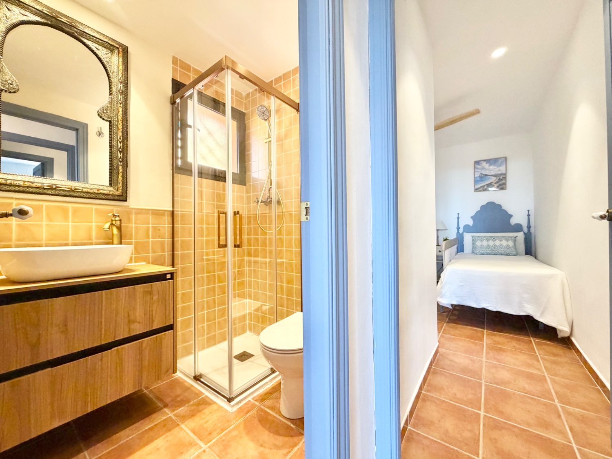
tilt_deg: +1.4
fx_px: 248
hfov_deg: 102.1
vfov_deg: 85.7
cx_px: 306
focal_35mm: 14
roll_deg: +0.6
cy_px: 230
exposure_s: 1/121
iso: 320
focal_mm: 2.22
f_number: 2.2
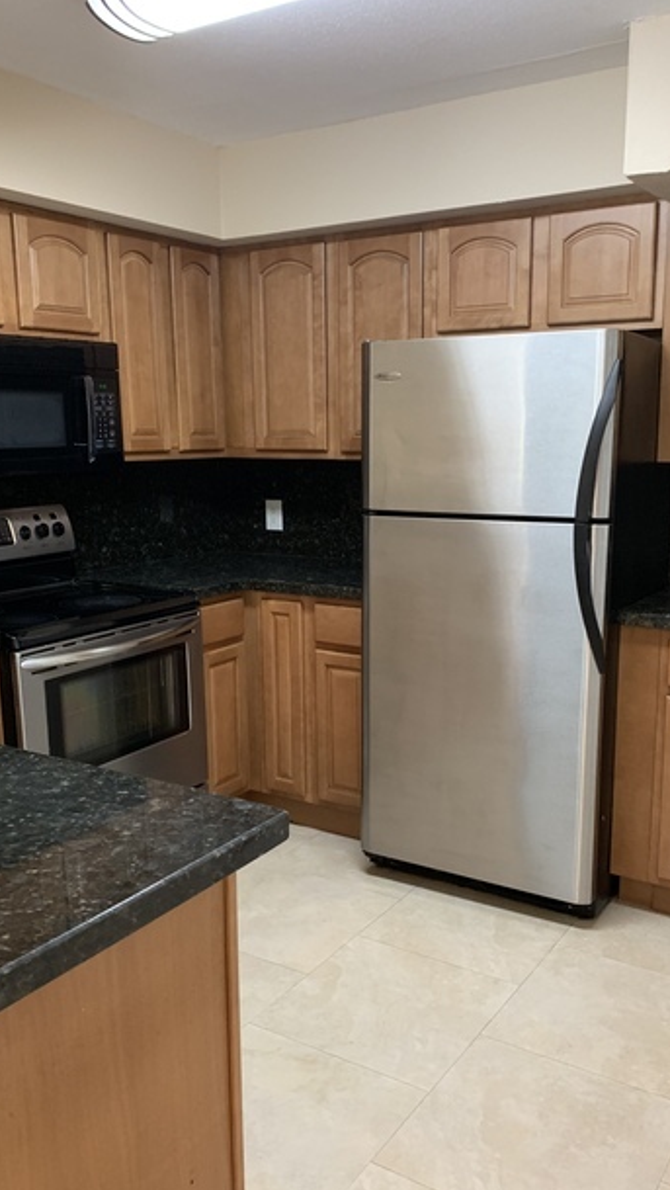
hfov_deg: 37.8
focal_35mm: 31
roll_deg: +0.5
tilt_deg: -9.7
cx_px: 336
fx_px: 978
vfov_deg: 62.5
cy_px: 636
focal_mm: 4.25
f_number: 1.8
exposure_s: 1/40
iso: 320
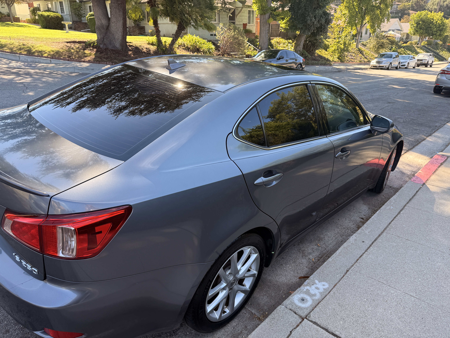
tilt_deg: -20.6
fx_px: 312
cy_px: 169
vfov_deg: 56.8
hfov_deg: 71.6
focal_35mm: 24
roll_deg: -1.8
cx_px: 225
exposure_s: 1/507
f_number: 1.78
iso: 80
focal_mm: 6.76
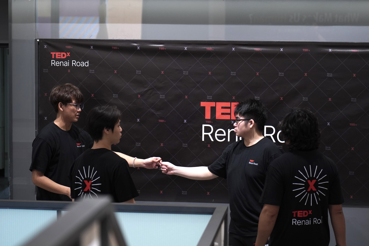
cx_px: 184
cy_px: 123
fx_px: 1076
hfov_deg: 19.5
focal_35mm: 105
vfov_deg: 13.0
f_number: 2.8
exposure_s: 1/200
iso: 800
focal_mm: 70
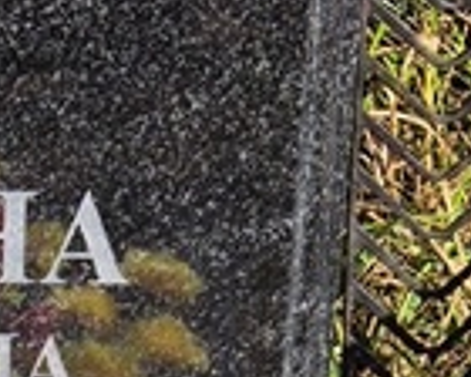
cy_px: 444
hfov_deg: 6.8
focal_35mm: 278
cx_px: -284
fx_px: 3875
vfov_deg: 5.5
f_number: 1.7
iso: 50
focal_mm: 4.71
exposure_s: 1/1410
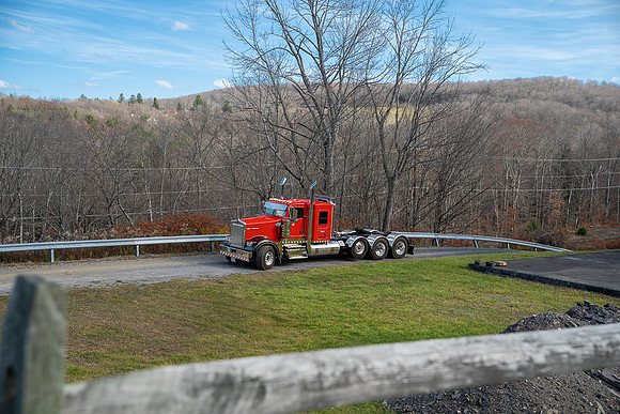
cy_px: 207
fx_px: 792
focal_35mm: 46
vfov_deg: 29.3
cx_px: 310
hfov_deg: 42.7
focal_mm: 46
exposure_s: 1/125
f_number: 4
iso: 100
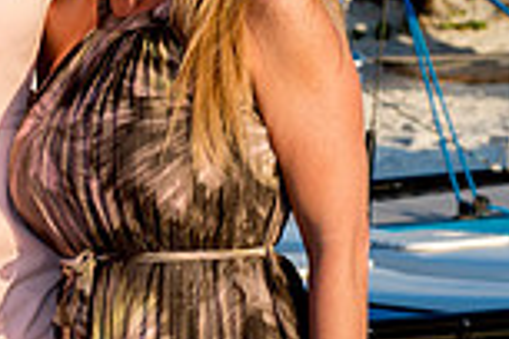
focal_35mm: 235
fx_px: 3322
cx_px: -67
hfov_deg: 8.7
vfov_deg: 5.8
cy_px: -18
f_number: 7.1
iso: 100
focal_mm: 62
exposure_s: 1/125
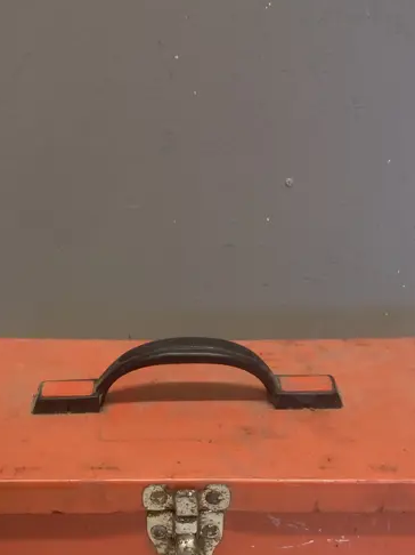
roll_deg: -0.5
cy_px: 539
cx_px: 181
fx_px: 944
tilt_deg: -35.5
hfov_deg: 24.8
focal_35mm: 59
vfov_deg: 30.7
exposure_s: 1/50
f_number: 1.8
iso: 50
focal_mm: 3.99
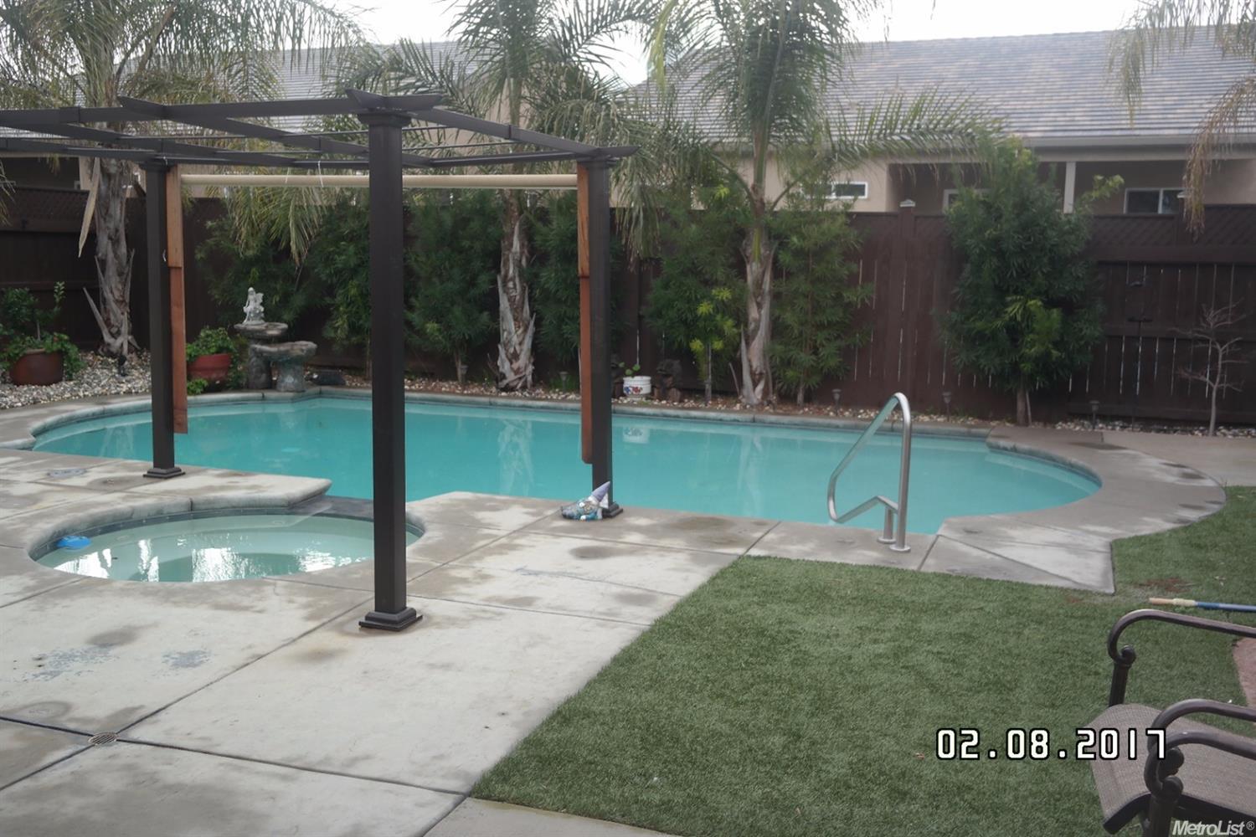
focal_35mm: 33
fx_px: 1151
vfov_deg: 40.0
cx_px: 628
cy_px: 418
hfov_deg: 57.2
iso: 200
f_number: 3.5
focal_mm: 22
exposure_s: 1/80
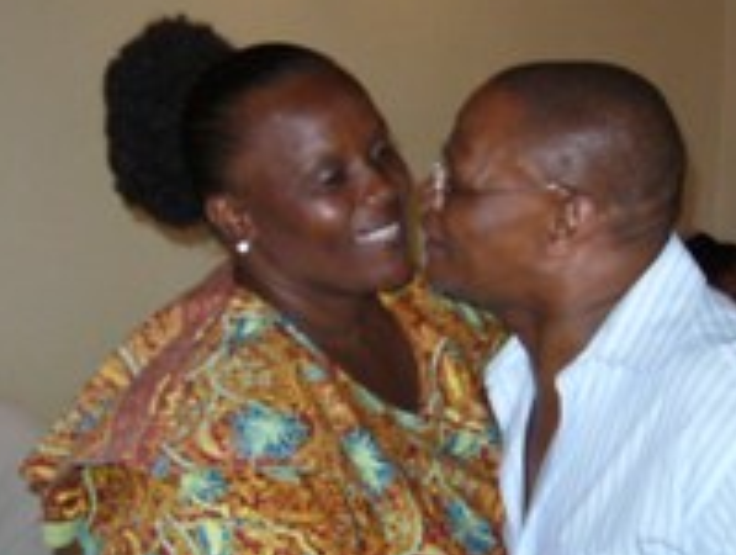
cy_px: 344
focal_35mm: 79
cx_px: 433
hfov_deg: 24.6
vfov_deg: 18.7
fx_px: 1683
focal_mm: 5.8
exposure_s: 1/60
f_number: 2.8
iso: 200
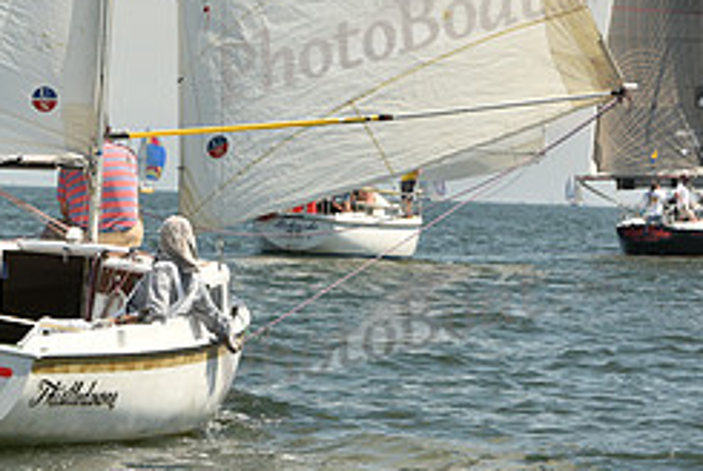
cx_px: 69
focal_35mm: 265
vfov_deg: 5.2
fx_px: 5181
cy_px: 217
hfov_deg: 7.7
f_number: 9
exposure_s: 1/1250
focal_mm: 112
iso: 320
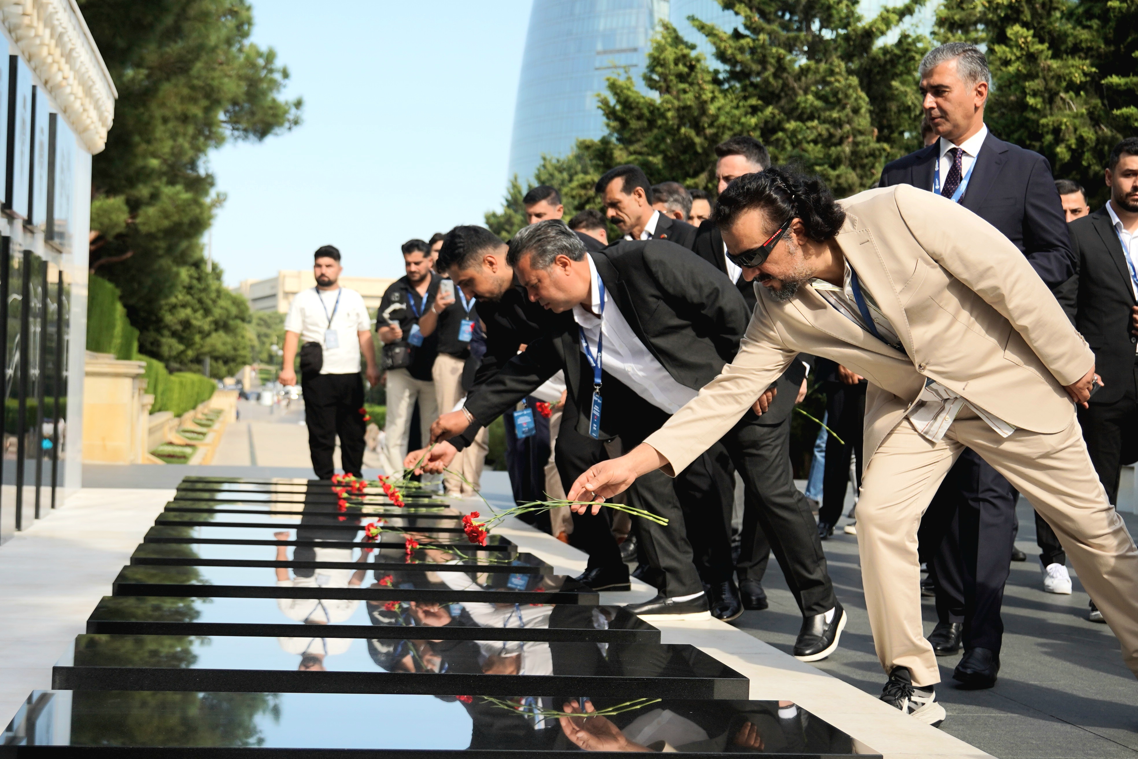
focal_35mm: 61
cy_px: 380
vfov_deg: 22.3
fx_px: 1928
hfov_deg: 32.9
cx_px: 569
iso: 160
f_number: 5.6
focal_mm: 41
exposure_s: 1/667
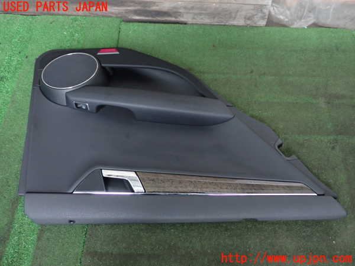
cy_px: 133
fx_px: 328
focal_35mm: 32
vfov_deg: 44.2
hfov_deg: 56.8
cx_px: 178
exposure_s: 1/30
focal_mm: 5.79
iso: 500
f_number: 2.4
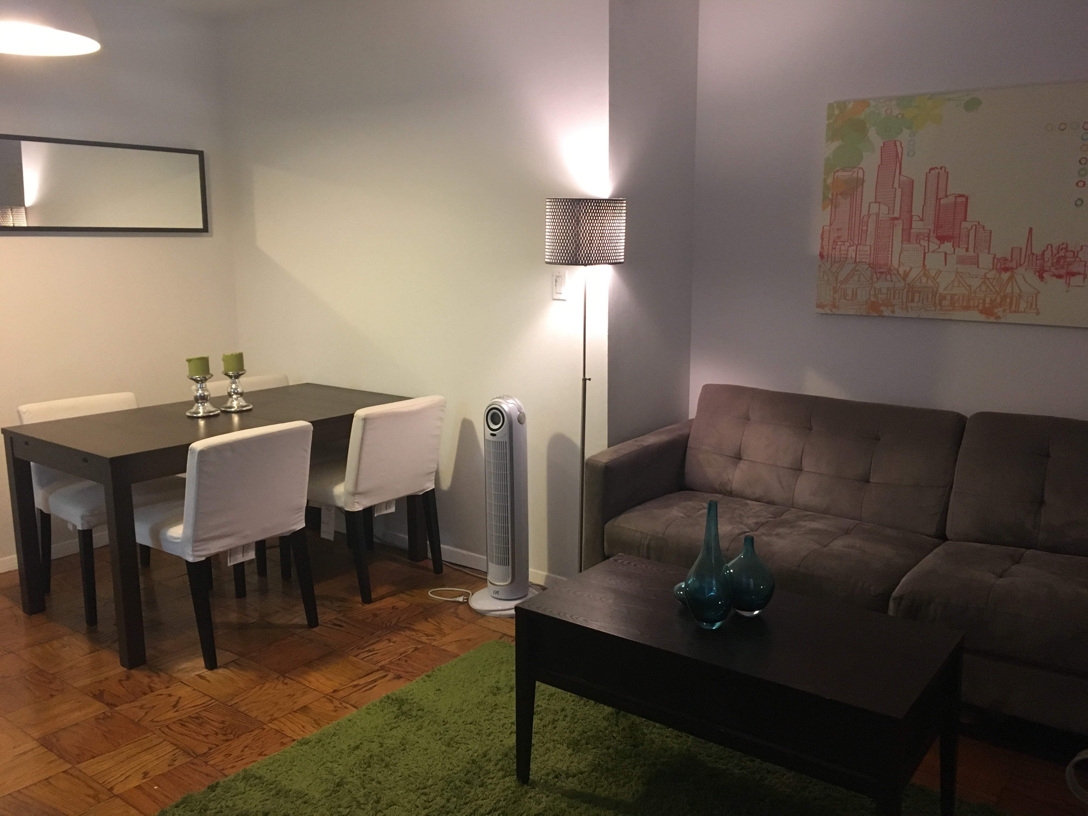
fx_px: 911
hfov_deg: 61.7
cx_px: 544
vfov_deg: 48.2
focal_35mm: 29
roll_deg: -0.5
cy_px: 408
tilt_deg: -10.3
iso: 200
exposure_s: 1/24
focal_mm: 4.15
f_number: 2.2
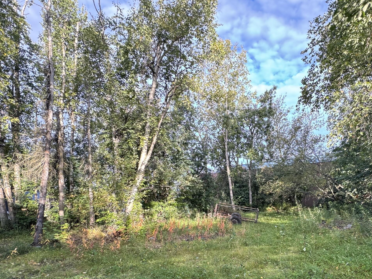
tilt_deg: -0.3
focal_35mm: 22
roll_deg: +0.5
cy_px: 200
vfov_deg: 58.7
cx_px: 246
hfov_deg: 74.2
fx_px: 236
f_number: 2.2
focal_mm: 2.22
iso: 80
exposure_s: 1/99
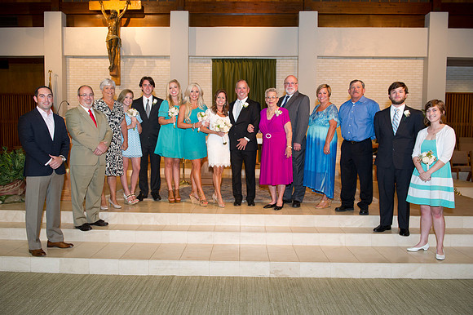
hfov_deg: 63.7
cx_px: 236
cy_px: 158
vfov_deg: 44.9
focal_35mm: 29
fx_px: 381
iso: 1250
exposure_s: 1/160
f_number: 4.5
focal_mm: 29
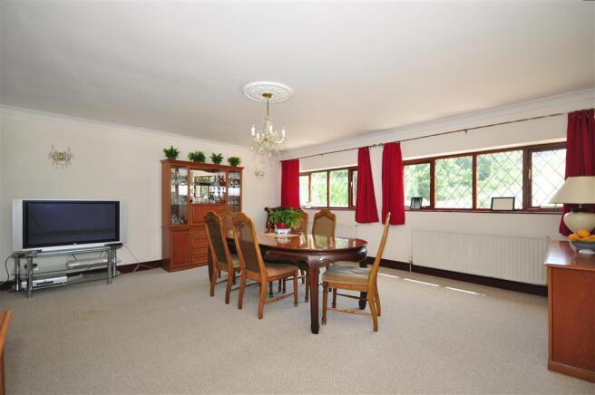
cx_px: 298
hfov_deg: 100.4
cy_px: 198
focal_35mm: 15
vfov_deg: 77.2
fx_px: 248
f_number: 4
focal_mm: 10
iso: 200
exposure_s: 1/50
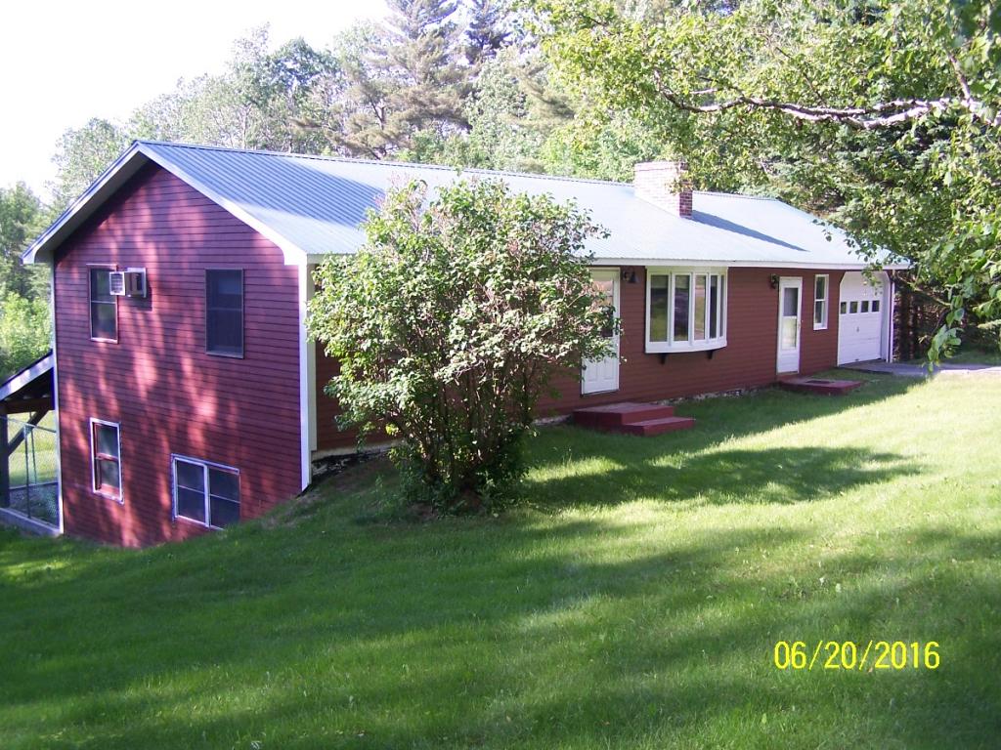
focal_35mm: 38
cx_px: 500
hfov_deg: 49.0
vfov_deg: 37.7
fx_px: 1099
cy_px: 375
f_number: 2.8
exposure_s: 1/180
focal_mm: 6.3
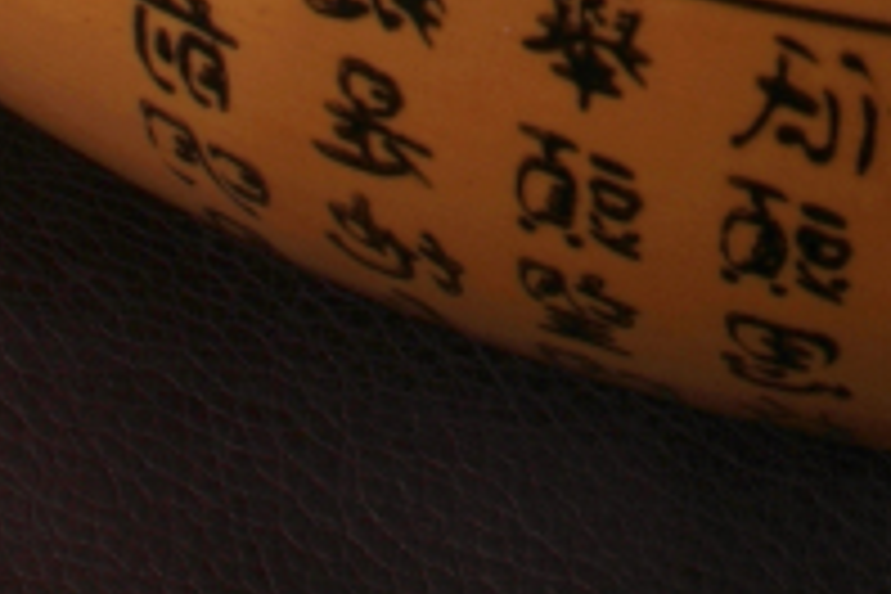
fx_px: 9602
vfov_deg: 3.5
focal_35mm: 388
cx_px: 1346
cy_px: -929
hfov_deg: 5.3
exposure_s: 1/180
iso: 100
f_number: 13
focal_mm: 50
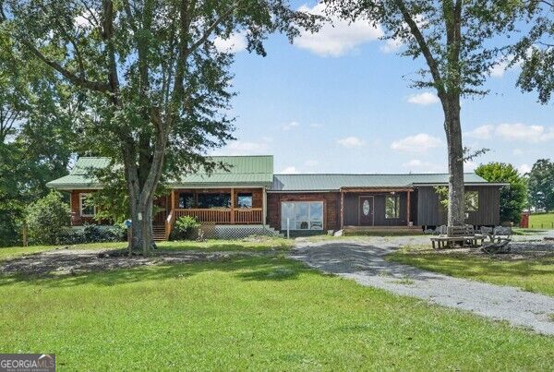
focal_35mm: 30
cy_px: 186
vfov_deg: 43.8
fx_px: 463
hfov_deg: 61.8
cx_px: 277
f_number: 7.1
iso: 100
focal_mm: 20
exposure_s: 1/125
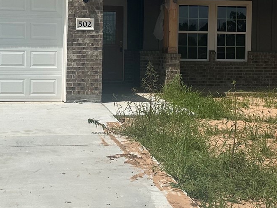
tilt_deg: -0.7
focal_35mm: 75
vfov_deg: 19.5
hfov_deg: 25.9
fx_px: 600
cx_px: 118
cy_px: 58
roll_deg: -1.1
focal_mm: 6.86
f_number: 1.78
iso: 80
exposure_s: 1/10753
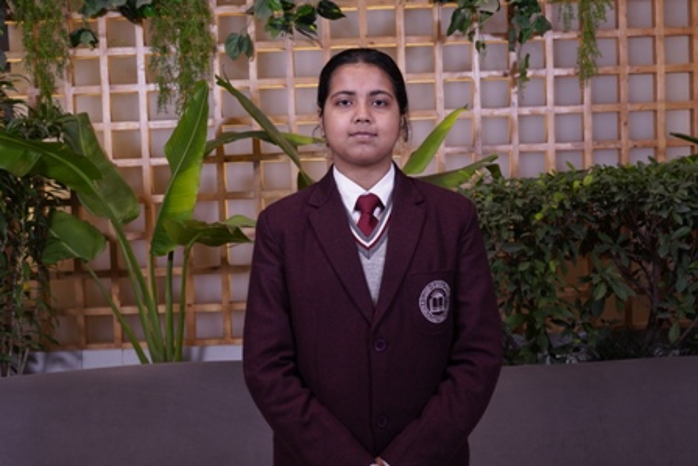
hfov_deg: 45.4
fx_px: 834
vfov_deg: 31.2
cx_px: 349
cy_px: 233
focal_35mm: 43
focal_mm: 29
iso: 500
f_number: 5
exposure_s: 1/125
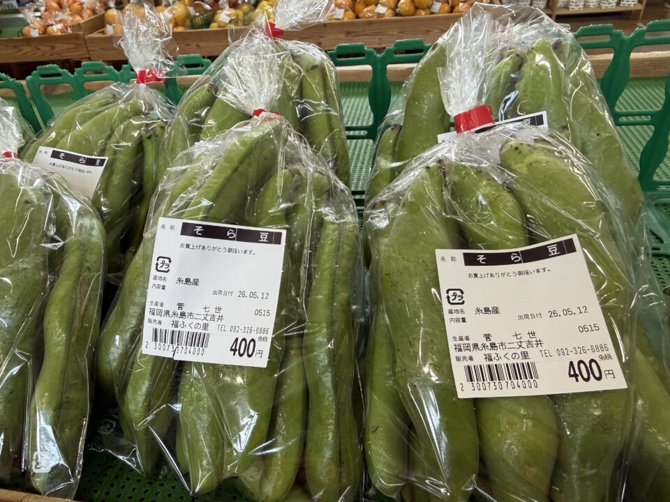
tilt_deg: -34.0
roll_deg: +7.7
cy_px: 251
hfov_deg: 71.6
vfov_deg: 56.8
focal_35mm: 24
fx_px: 465
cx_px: 335
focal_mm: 2.22
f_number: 2.2
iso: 160
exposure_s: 1/120
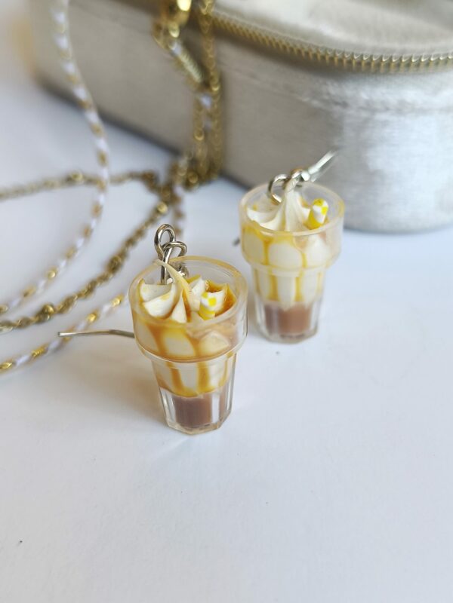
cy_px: 302
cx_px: 226
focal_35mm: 46
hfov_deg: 31.5
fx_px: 803
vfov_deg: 41.2
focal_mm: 6.18
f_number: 1.65
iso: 250
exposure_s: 1/100
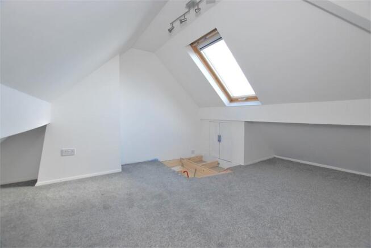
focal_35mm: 15
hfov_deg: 100.3
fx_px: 155
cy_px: 124
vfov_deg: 77.5
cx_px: 186
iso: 200
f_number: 5
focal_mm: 10
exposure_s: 1/60
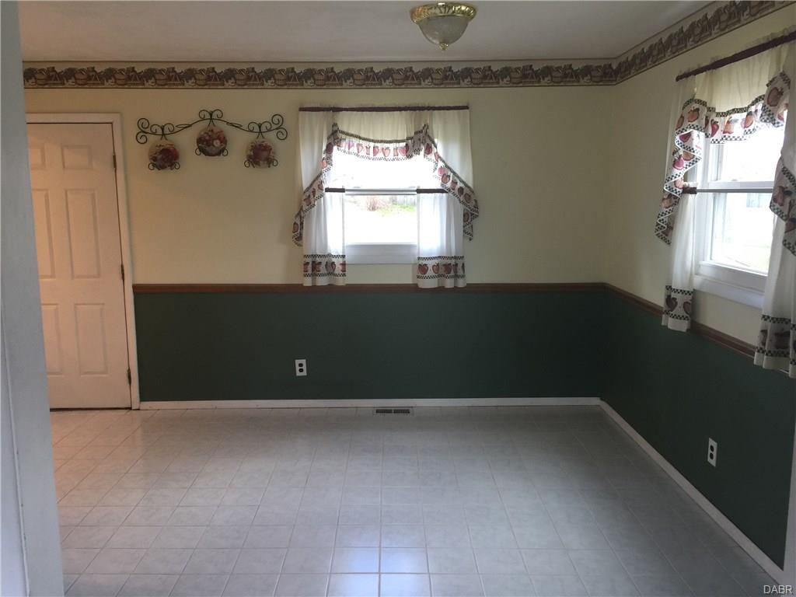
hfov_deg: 61.7
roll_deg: -0.3
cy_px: 298
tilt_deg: -6.5
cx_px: 398
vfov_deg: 48.2
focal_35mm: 29
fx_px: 667
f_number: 2.2
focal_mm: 4.15
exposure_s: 1/30
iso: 40
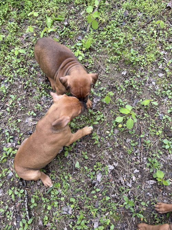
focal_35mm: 26
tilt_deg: -63.8
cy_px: 115
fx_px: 172
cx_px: 86
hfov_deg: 53.0
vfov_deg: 67.3
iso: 64
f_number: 1.6
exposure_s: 1/121
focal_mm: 5.96
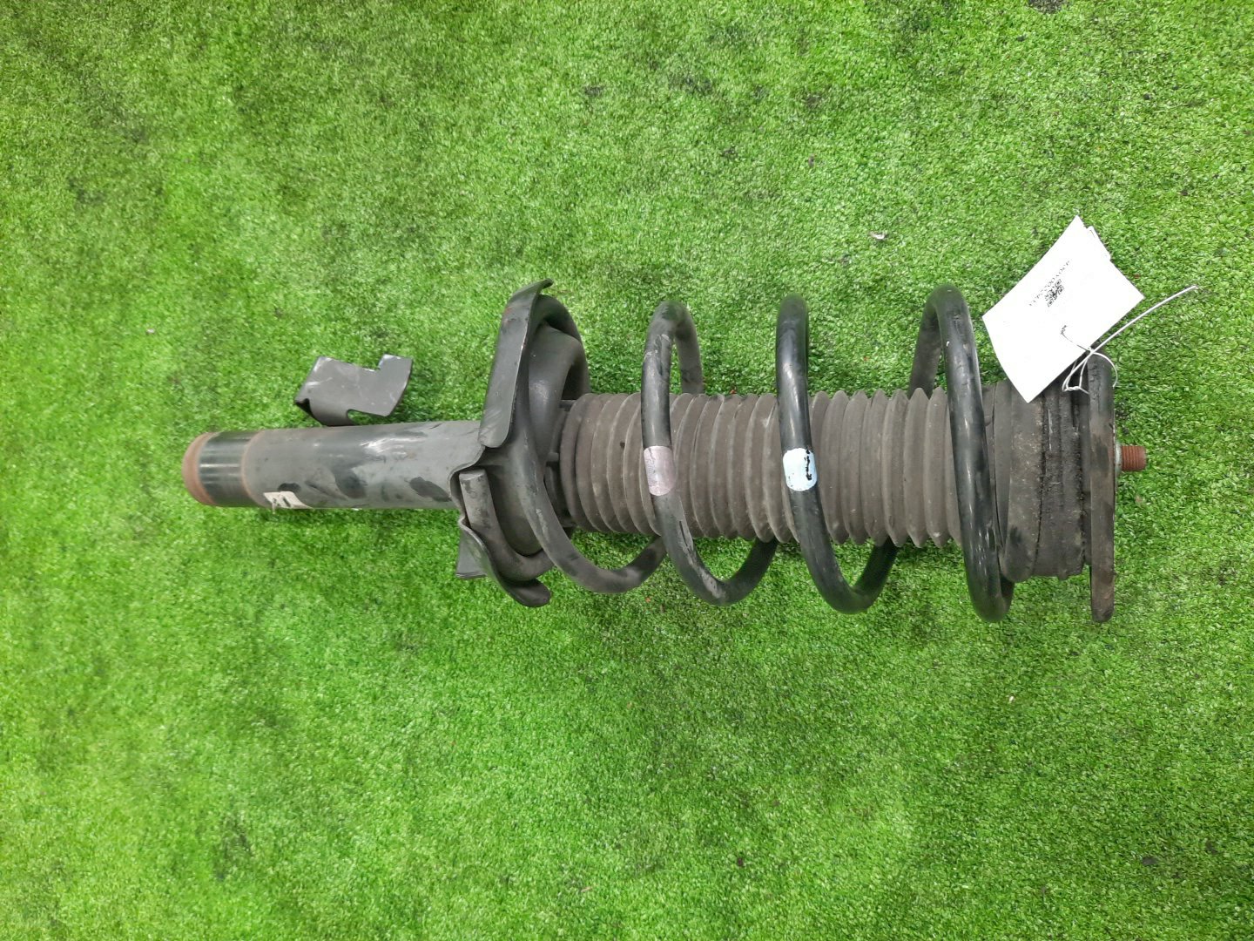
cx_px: 627
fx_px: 906
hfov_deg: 69.4
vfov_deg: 54.9
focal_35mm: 25
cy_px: 470
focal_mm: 4.6
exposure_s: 1/33
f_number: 2
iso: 316
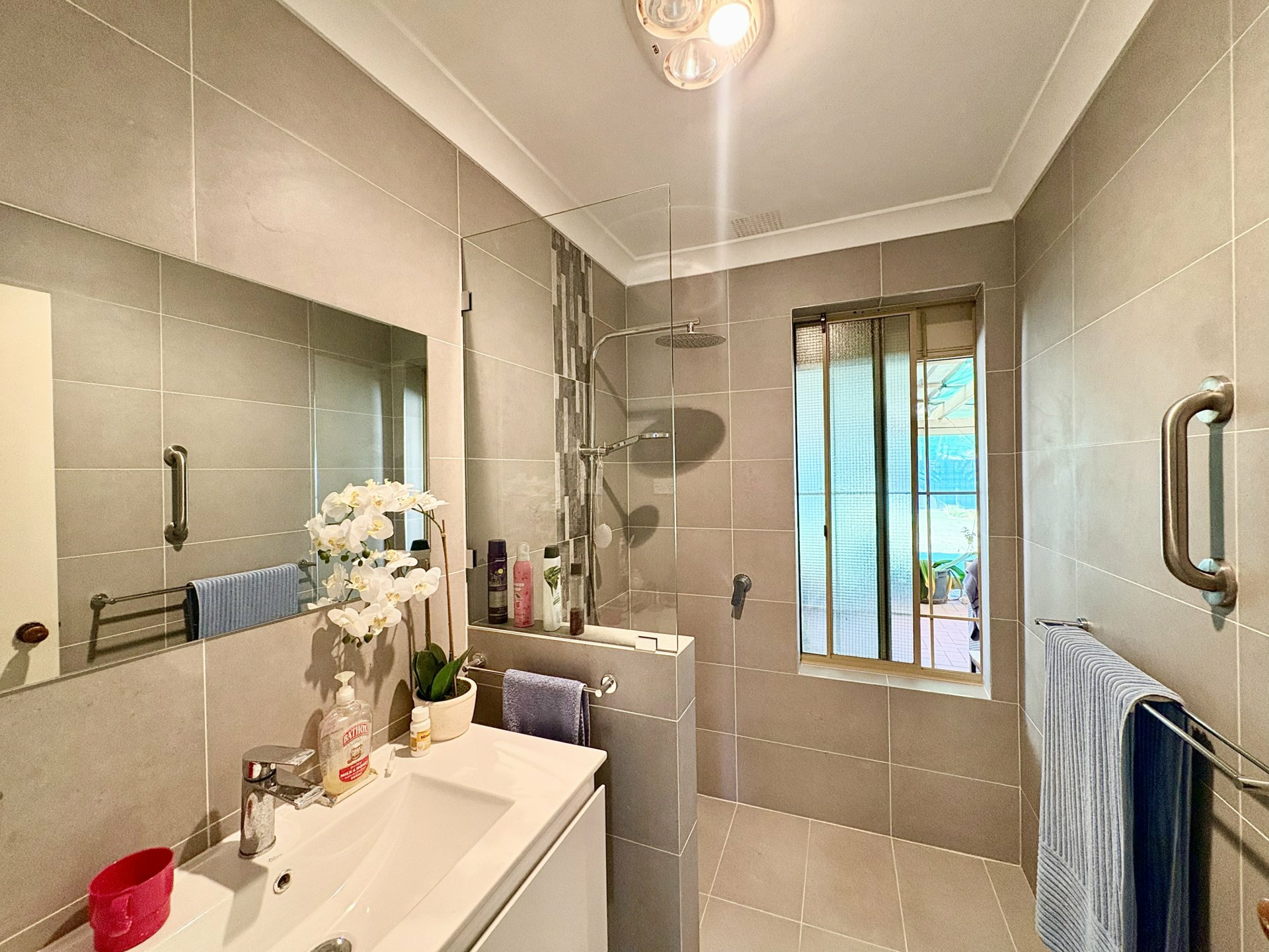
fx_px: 513
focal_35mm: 14
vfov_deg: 85.7
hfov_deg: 102.1
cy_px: 476
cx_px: 634
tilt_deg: -0.1
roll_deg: +1.1
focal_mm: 2.22
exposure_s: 1/100
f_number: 2.2
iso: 400
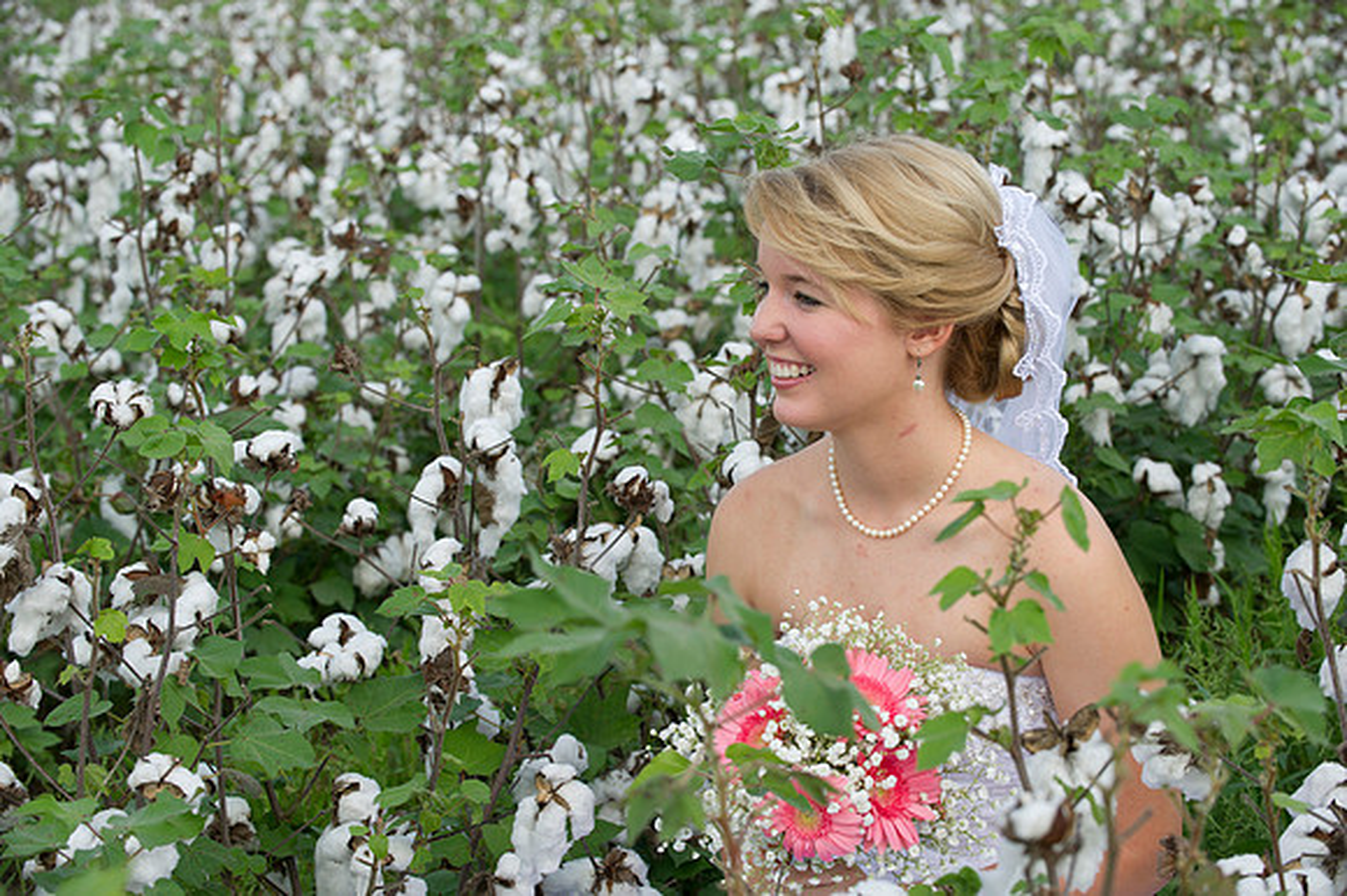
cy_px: 448
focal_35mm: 95
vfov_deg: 14.4
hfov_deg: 21.5
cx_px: 674
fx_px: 3552
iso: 160
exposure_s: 1/200
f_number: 6.3
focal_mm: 95
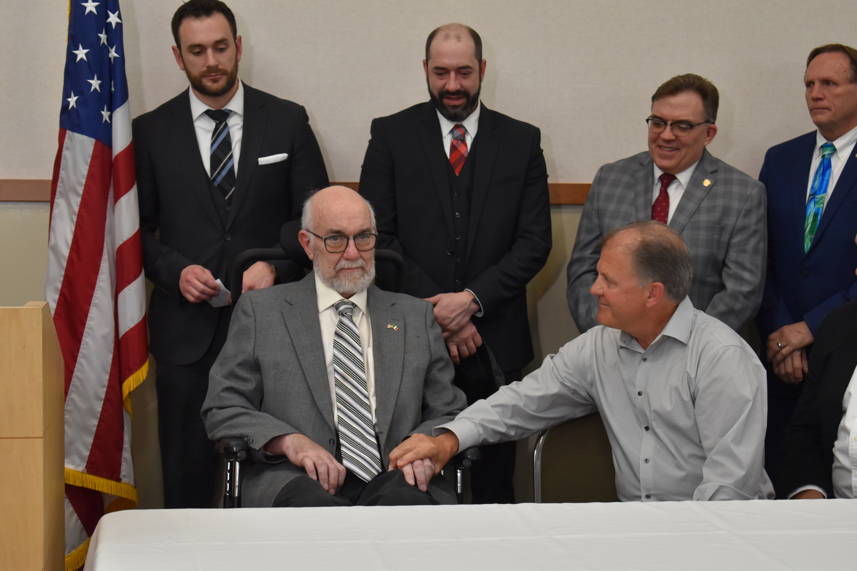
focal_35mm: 82
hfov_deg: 24.6
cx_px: 428
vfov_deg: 16.6
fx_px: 1964
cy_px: 286
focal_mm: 55
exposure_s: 1/60
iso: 1000
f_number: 5.6
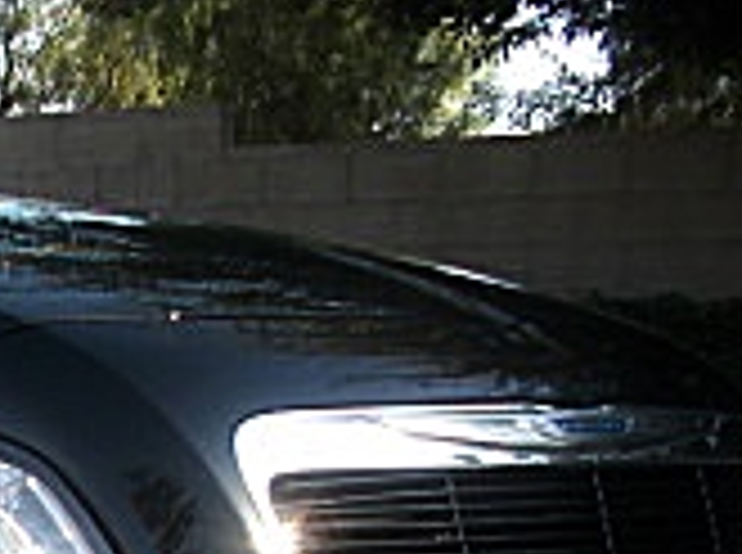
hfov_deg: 13.1
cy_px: 910
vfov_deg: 10.1
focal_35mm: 140
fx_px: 2994
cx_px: -481
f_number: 2.8
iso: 50
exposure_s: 1/160
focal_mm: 6.3
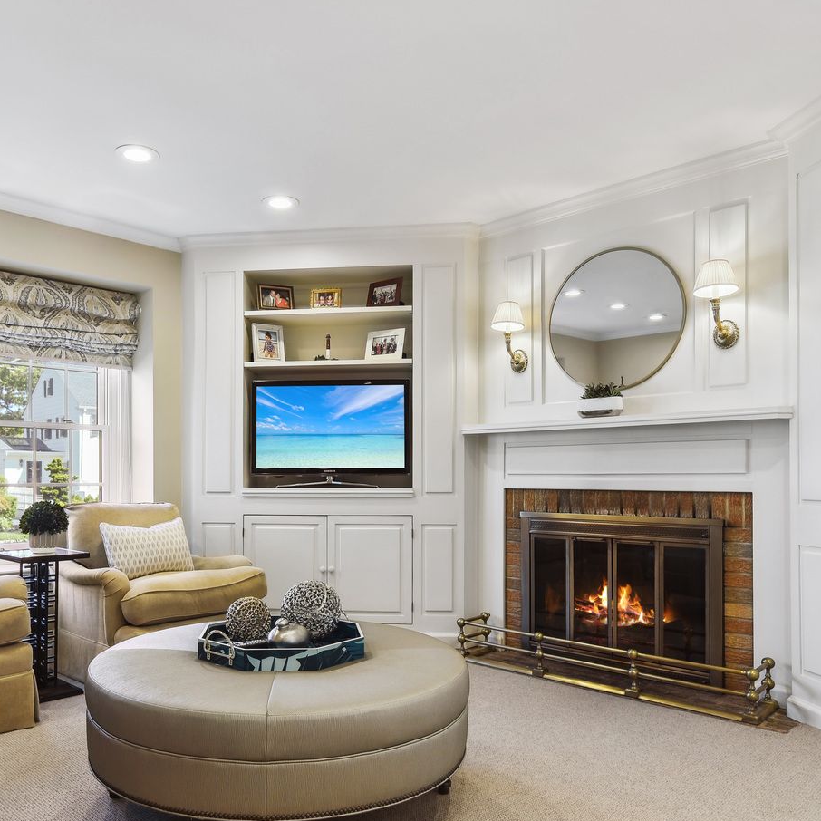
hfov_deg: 58.7
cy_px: 463
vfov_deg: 58.9
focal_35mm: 27
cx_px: 334
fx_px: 724
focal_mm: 16
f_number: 8
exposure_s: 1/20
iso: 79
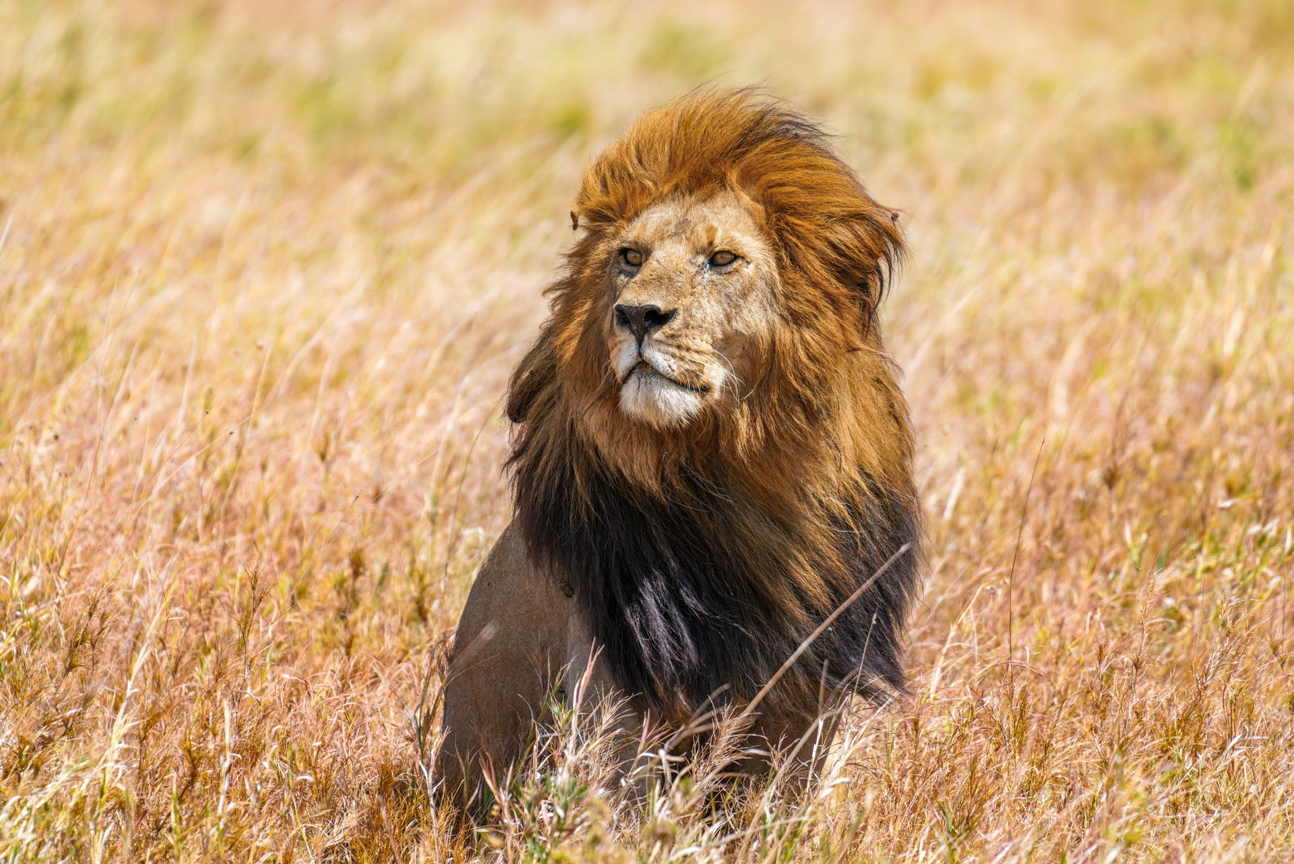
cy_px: 432
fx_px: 14380
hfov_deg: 5.2
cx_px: 647
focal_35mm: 400
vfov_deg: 3.4
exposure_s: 1/400
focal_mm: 400
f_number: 5.6
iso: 100
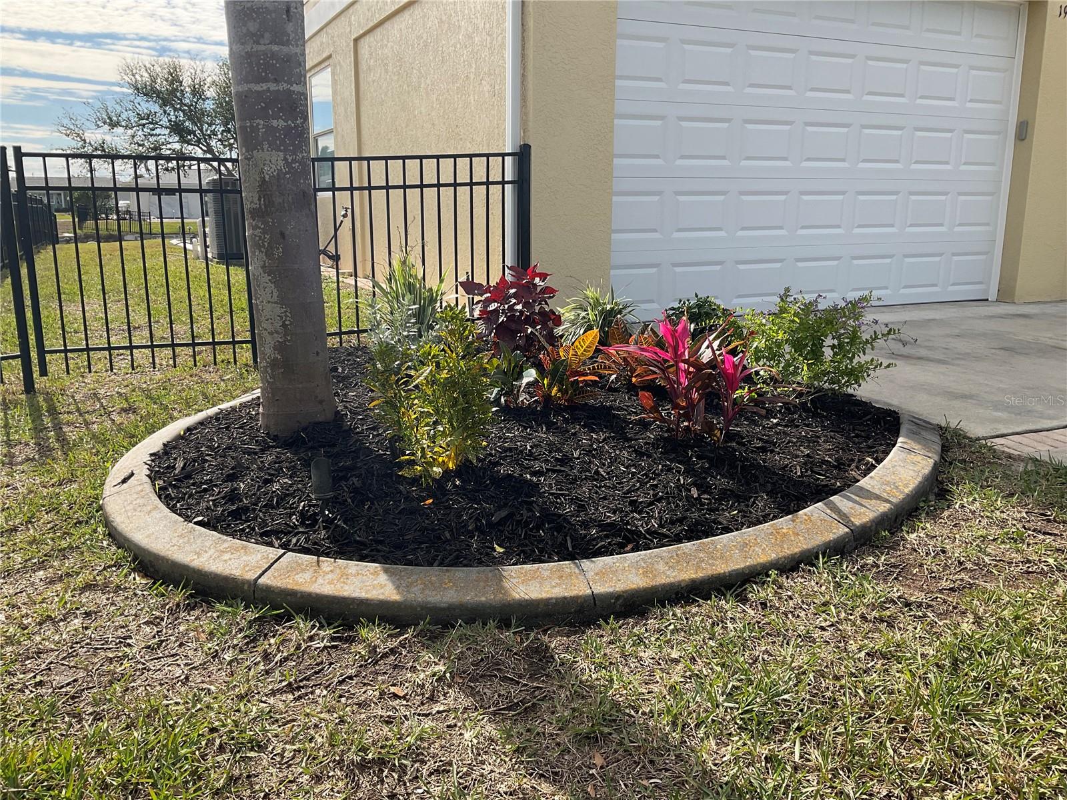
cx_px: 534
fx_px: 894
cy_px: 400
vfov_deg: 48.2
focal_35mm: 29
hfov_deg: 61.7
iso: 16
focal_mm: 3
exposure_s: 1/1675
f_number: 1.8
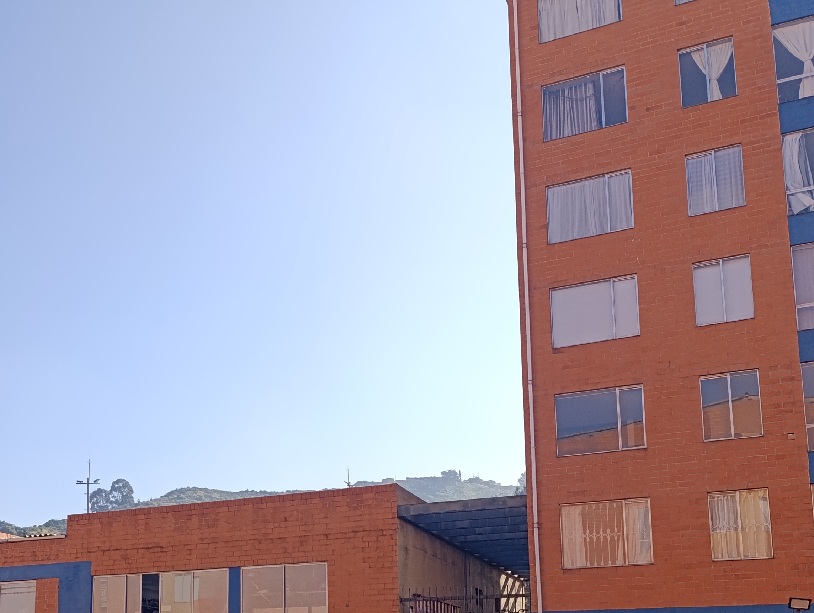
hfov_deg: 44.7
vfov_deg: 33.5
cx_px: 238
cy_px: 539
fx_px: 965
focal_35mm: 41
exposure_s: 1/380
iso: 50
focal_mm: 6.14
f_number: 1.6
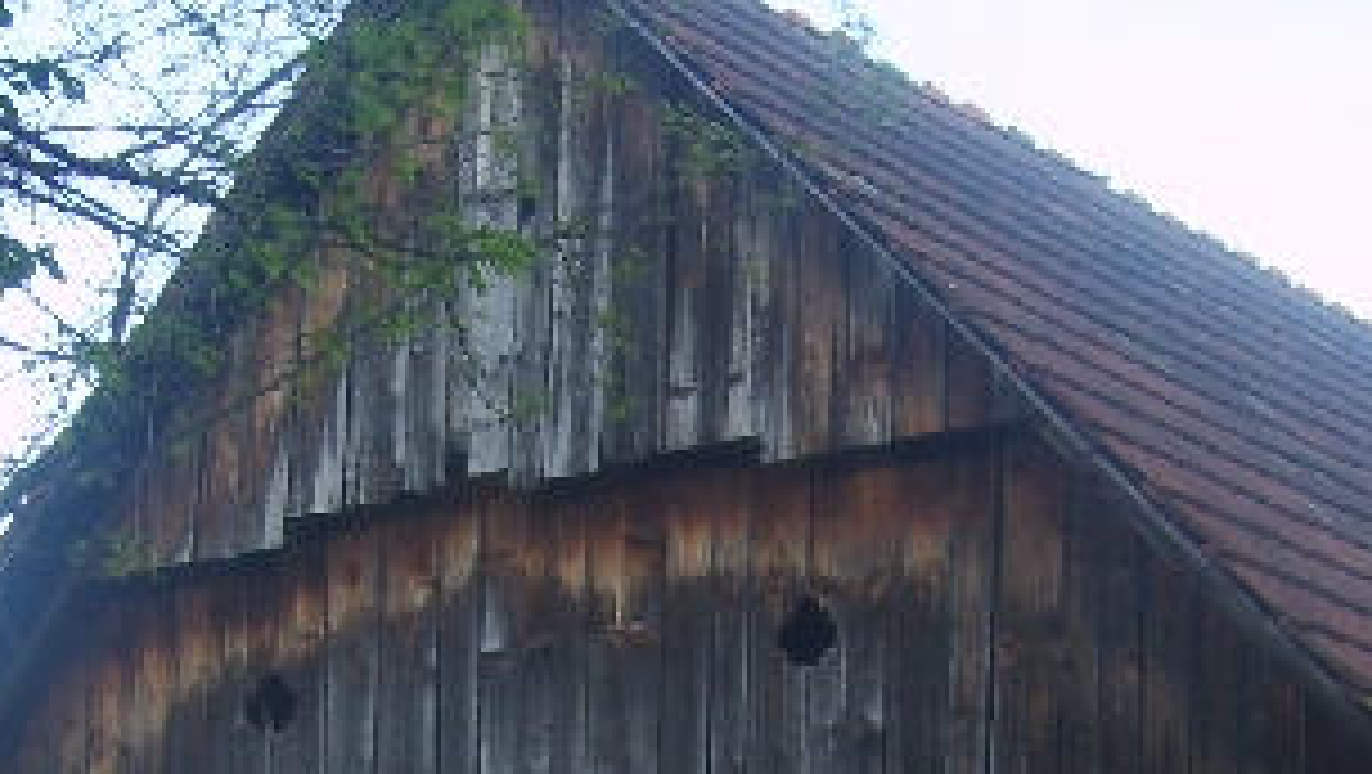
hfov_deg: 21.3
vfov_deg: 11.8
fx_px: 3640
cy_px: 1026
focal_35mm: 100
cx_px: 697
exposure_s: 1/125
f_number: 2.8
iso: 50
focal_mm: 5.8
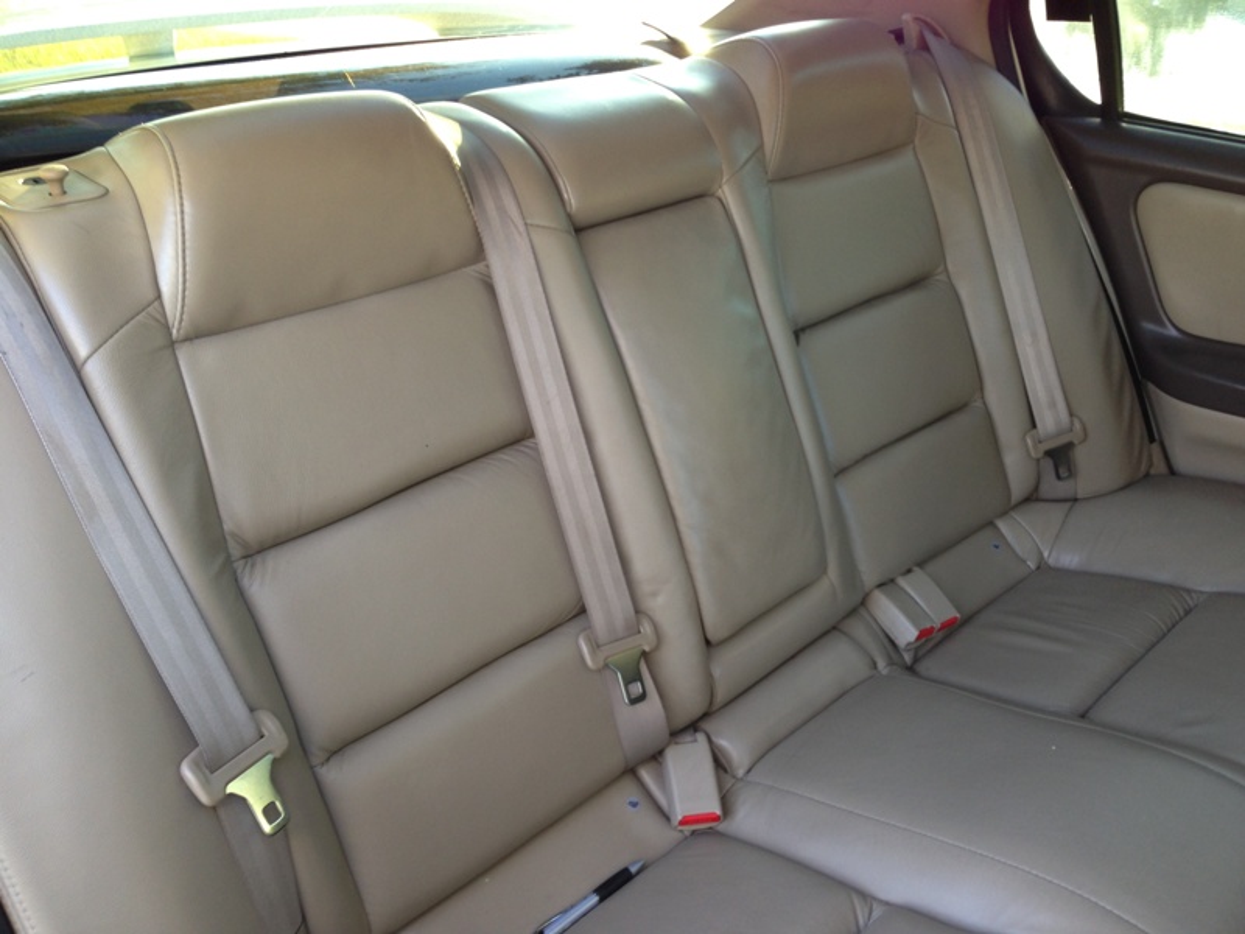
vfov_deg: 42.9
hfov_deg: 55.4
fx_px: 1187
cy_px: 467
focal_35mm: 33
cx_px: 622
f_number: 2.4
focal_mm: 4.13
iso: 50
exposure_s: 1/24
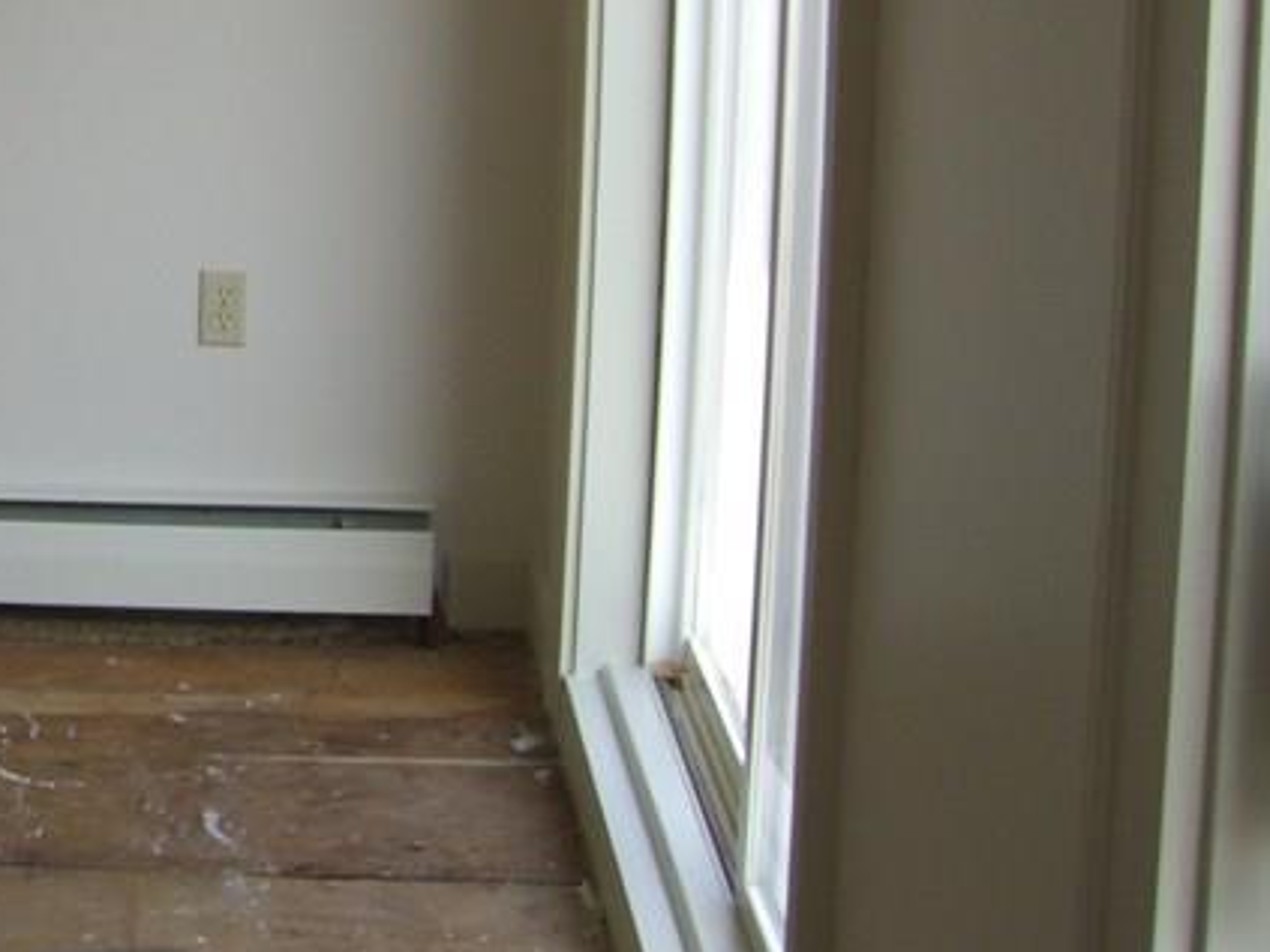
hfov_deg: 20.0
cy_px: -27
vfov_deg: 15.7
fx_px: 3374
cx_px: -258
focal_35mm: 92
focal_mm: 6.2
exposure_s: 1/80
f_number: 2.7
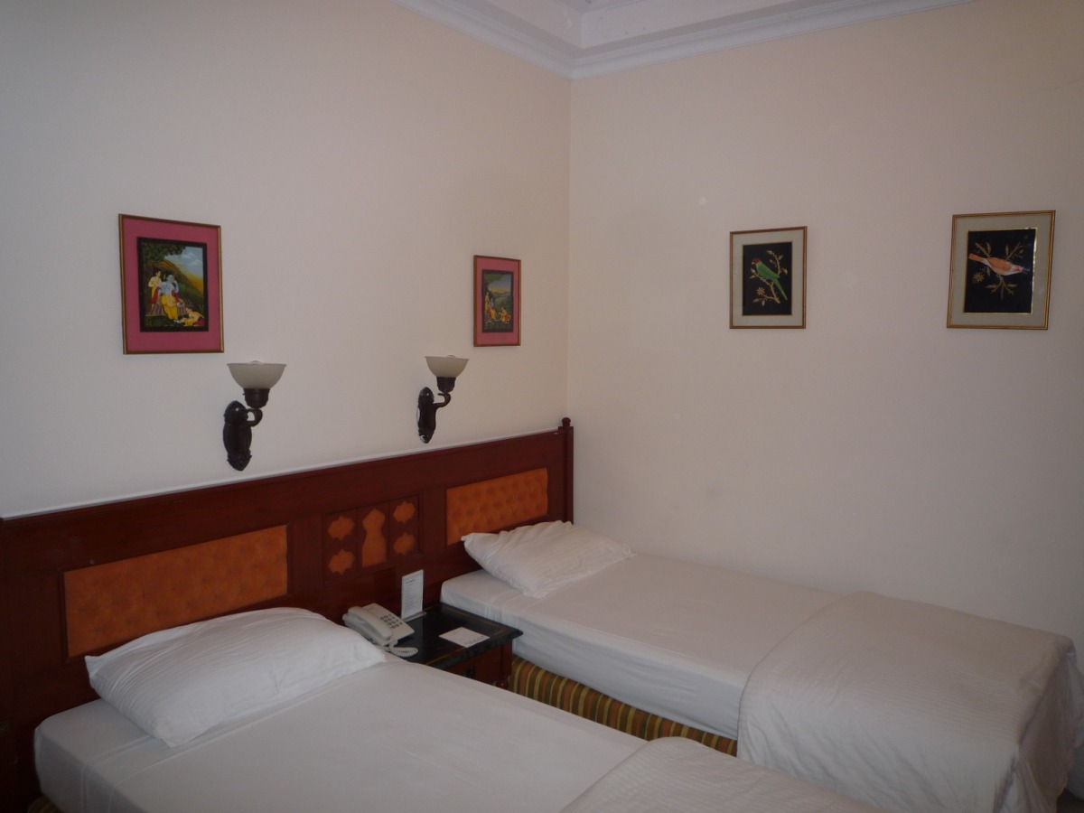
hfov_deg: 69.4
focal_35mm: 25
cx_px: 542
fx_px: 783
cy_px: 406
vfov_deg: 54.9
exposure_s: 1/30
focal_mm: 4.4
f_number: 2.8
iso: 100
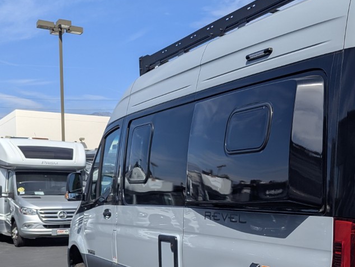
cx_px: 310
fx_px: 544
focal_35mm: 53
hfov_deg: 34.4
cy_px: 210
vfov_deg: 27.1
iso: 43
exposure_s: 1/2695
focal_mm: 6.81
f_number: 1.85
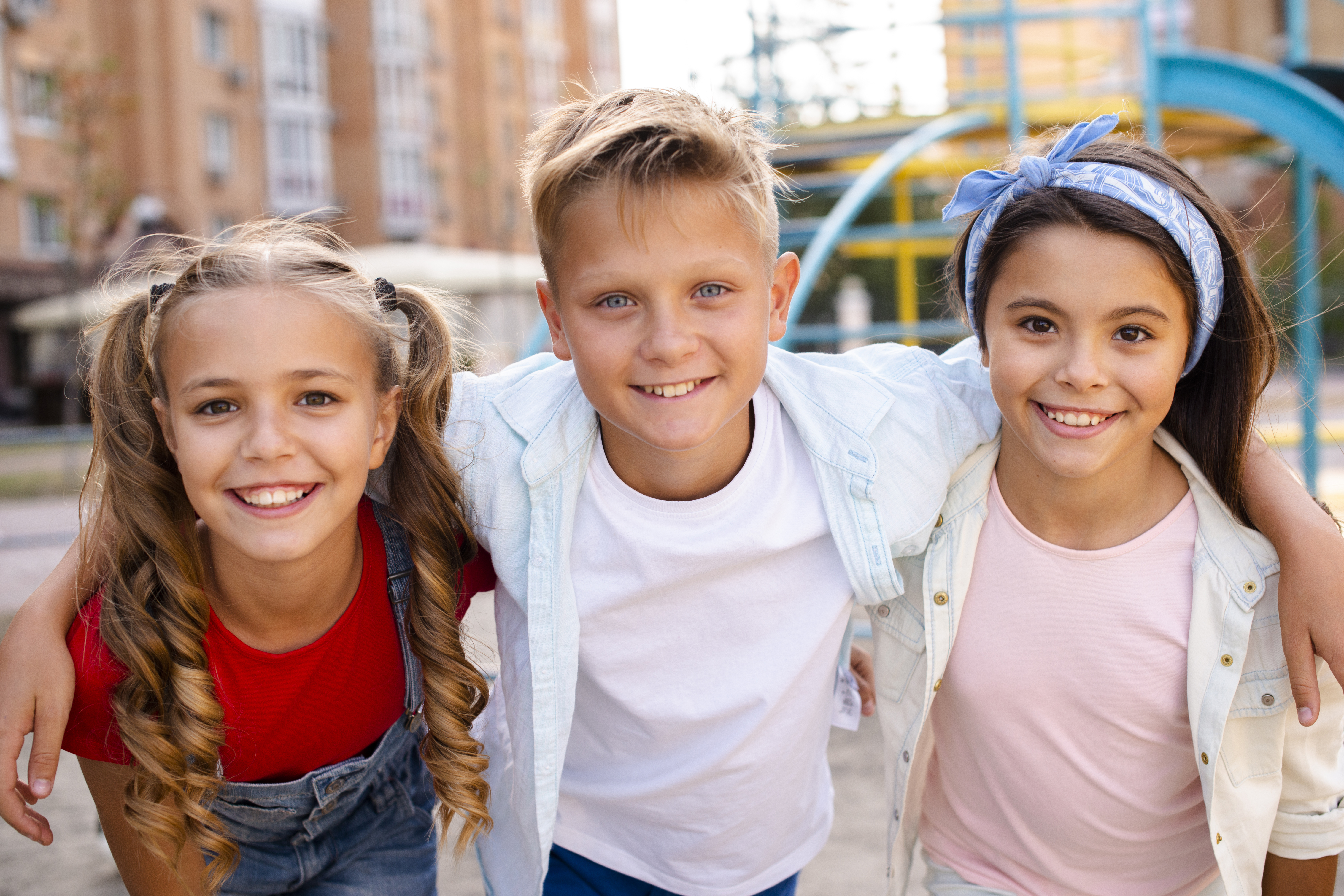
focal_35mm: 51
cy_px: 445
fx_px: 1904
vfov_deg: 26.5
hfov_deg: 38.9
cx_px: 666
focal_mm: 50
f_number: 3.5
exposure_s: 1/200
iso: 400
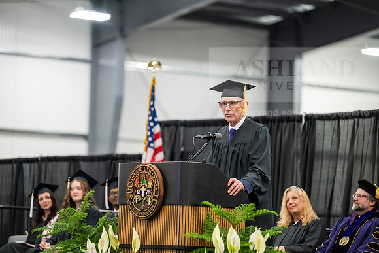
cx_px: 190
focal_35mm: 160
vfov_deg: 8.6
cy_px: 126
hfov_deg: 12.8
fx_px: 1685
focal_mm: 160
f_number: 2.8
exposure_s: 1/200
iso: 2500
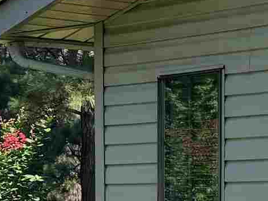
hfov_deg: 9.3
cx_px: 862
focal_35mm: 156
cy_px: 174
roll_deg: +0.7
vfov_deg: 9.5
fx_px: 1207
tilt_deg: +1.3
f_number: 1.78
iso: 80
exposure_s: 1/2000
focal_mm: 6.76
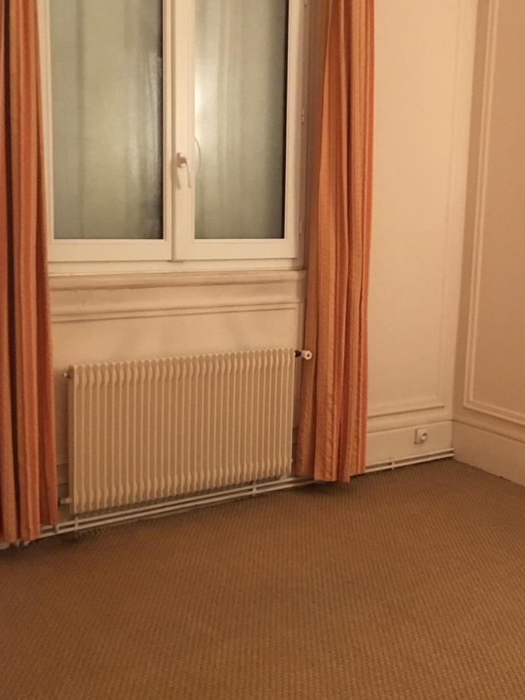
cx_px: 390
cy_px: 329
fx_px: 951
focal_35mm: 47
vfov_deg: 40.4
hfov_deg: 30.4
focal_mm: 4.15
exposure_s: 1/17
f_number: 2.2
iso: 320
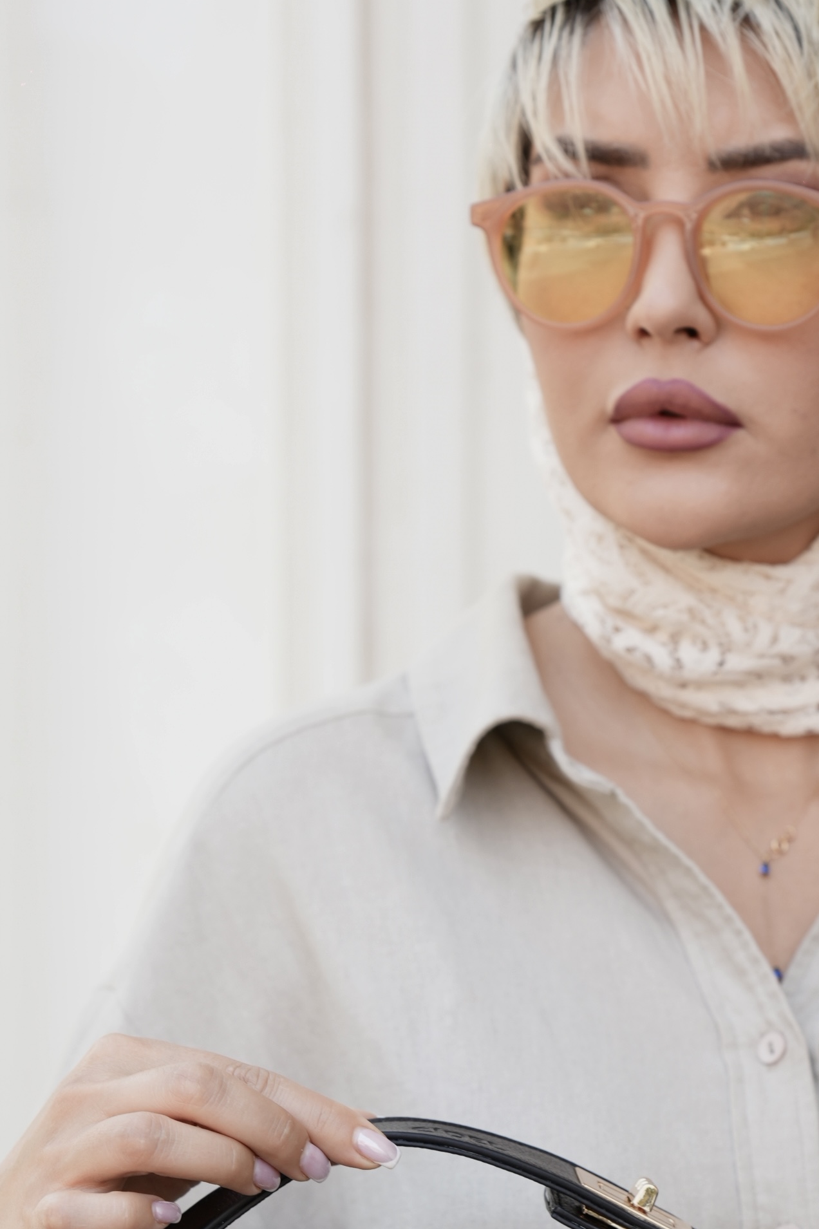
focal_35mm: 178
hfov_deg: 7.7
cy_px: 1033
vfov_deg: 11.5
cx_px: 600
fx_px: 6076
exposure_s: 1/100
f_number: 3.5
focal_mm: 85
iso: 100
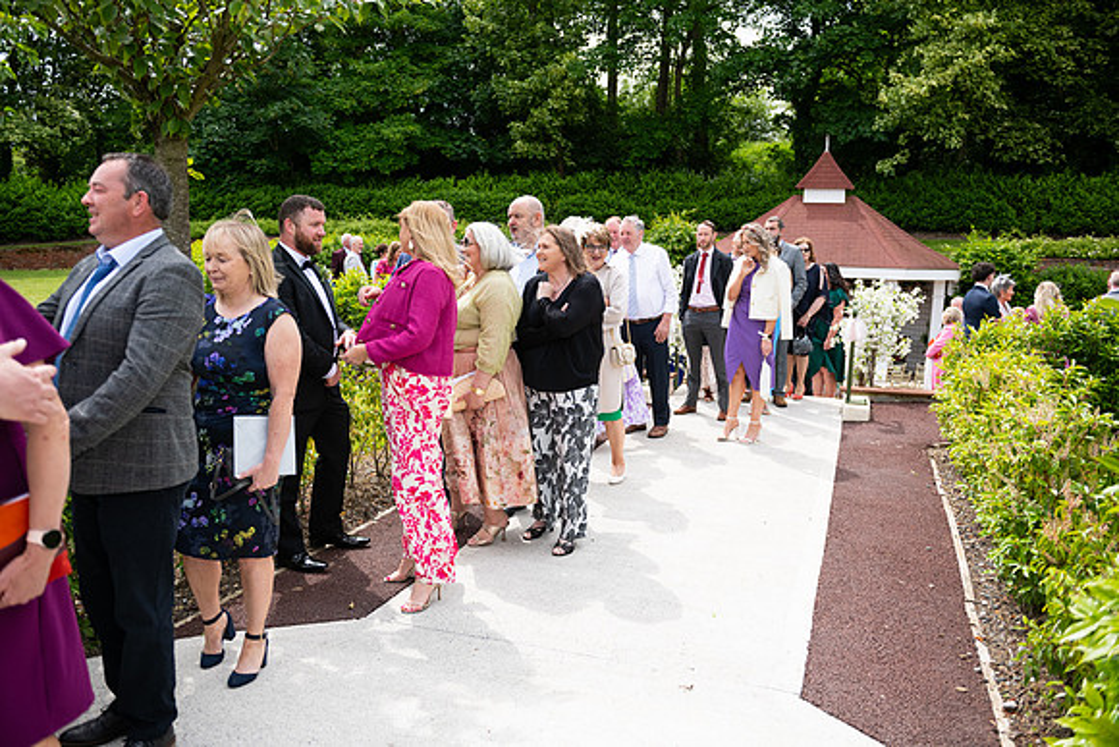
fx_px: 902
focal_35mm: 29
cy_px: 374
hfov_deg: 63.6
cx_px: 560
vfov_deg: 45.0
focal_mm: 29
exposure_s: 1/2500
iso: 250
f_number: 3.5
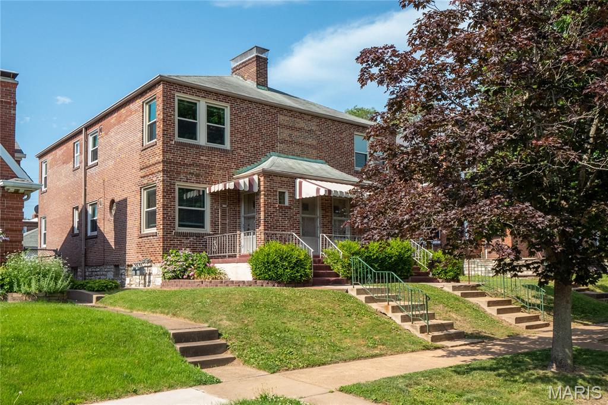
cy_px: 202
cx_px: 304
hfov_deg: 58.7
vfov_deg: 41.1
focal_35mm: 32
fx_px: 540
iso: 400
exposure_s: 1/500
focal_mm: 16
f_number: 8
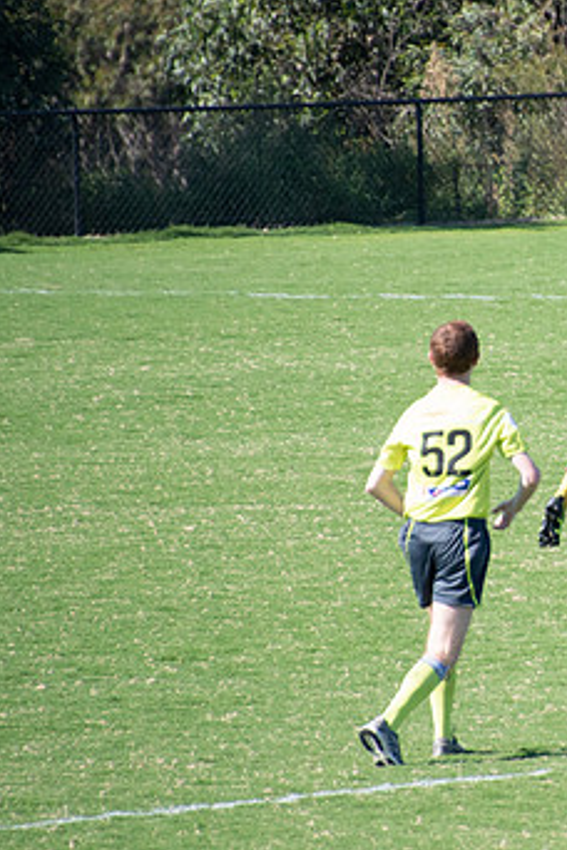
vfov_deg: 2.3
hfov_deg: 1.5
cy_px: 377
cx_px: 657
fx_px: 21048
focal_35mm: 891
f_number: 6.3
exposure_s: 1/1250
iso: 640
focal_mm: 350
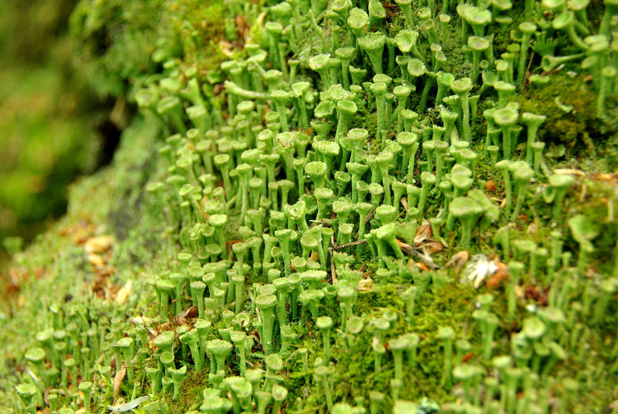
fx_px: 1495
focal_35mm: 87
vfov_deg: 15.8
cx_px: 309
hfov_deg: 23.4
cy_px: 207
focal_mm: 57.5
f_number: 4.5
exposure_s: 1/180
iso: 200
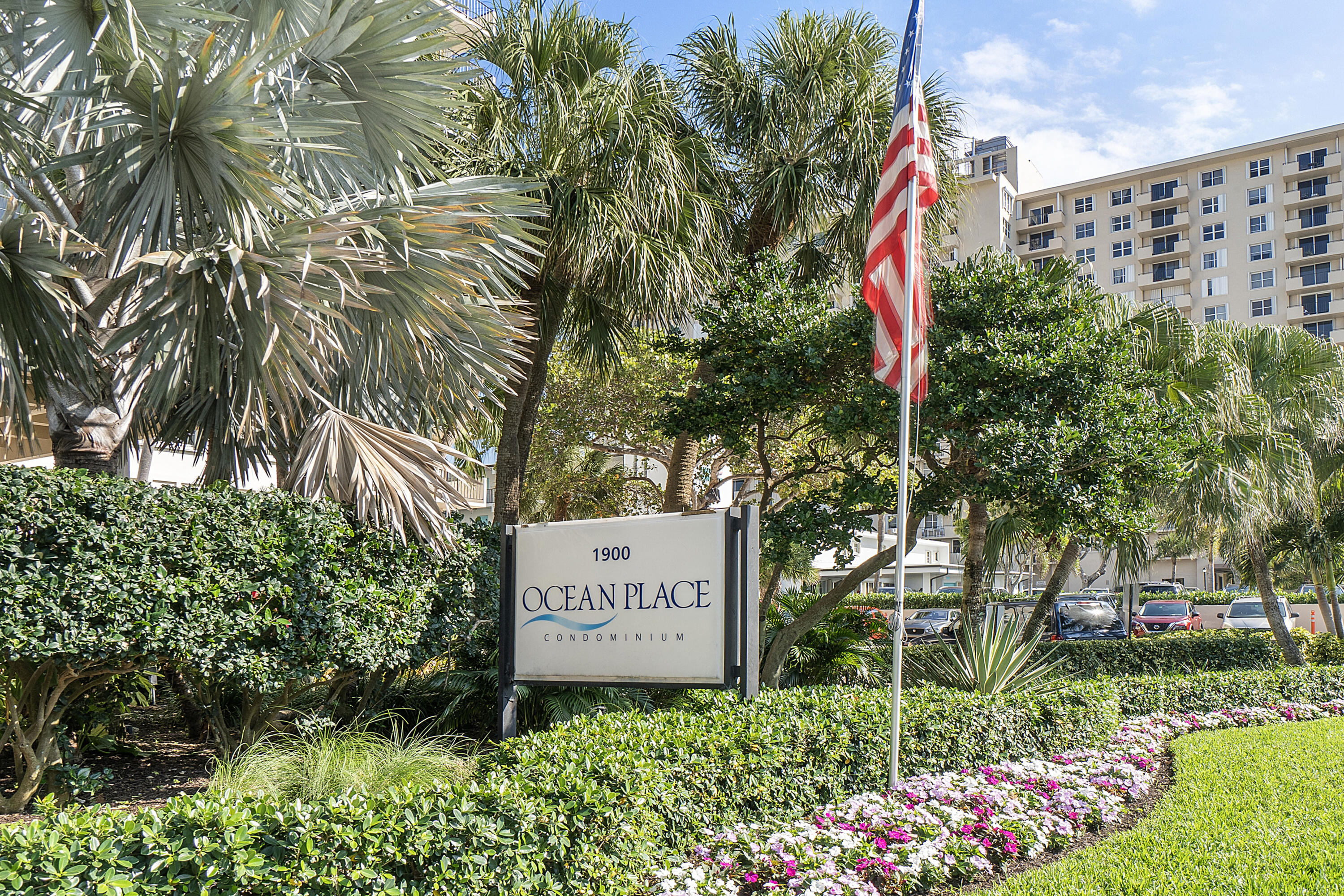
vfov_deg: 47.9
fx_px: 1008
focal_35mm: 27
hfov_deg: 67.4
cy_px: 448
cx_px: 672
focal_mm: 18
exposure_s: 1/250
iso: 200
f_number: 9
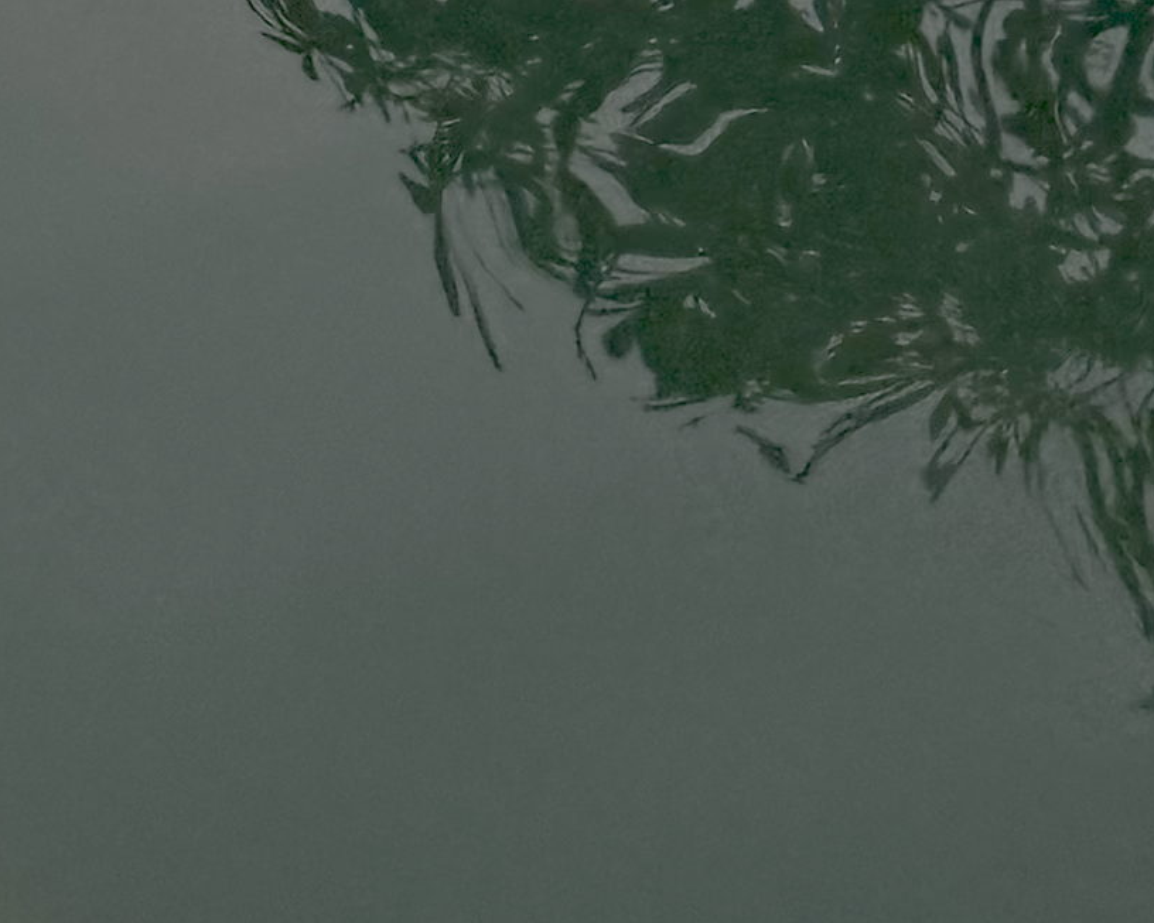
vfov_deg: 7.1
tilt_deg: +0.4
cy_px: -2783
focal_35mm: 164
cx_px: -1353
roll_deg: -0.1
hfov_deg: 10.5
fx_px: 5602
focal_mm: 6.76
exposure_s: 1/2710
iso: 80
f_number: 1.78
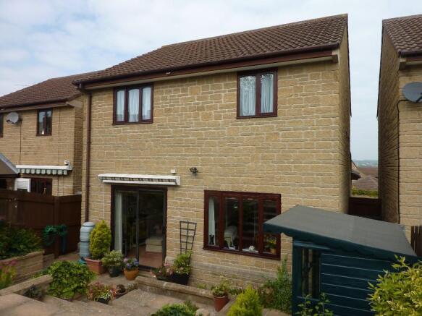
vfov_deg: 54.9
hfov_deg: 69.4
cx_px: 211
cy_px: 158
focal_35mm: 25
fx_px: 305
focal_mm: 4.1
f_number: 4
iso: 80
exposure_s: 1/400
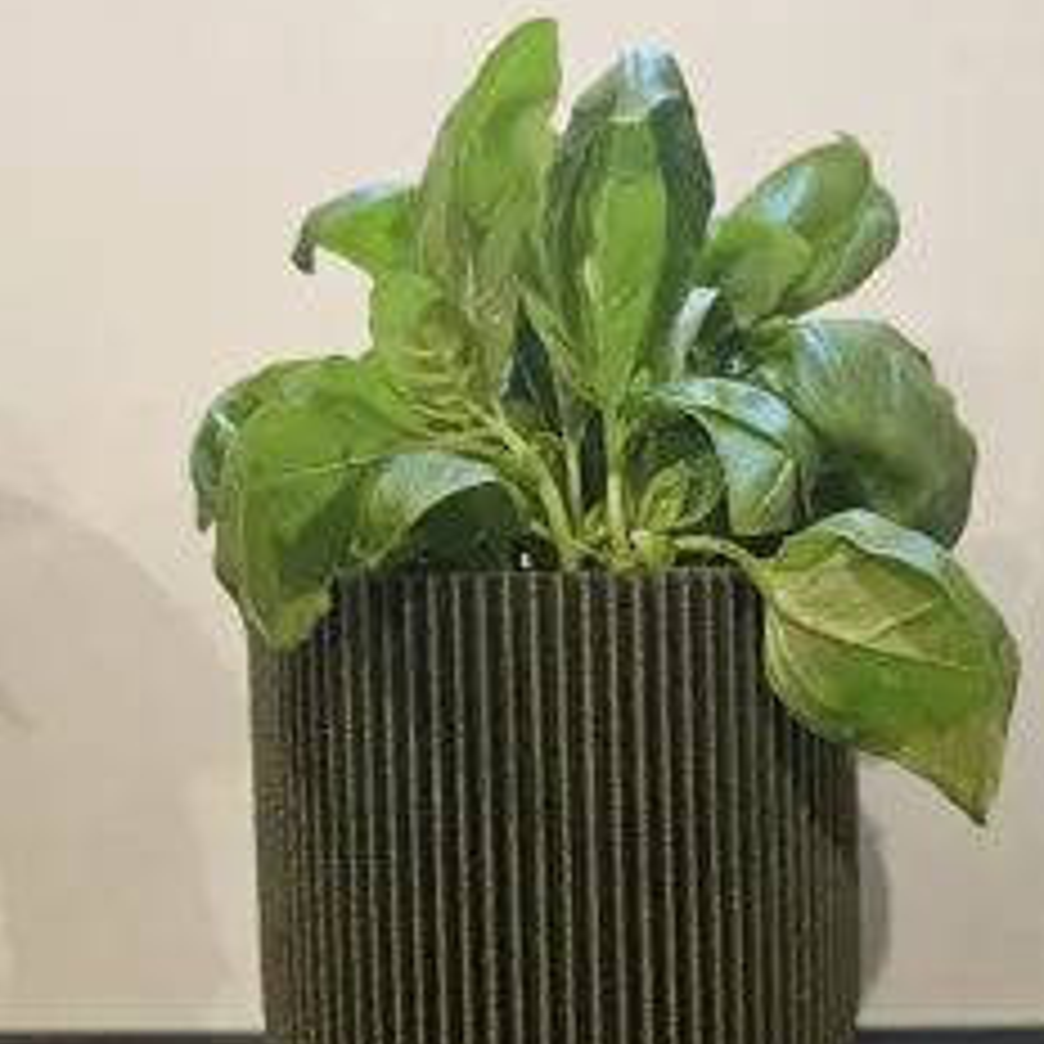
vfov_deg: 46.9
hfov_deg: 47.1
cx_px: 598
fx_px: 1194
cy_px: 634
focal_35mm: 35
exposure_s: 1/100
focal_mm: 6.3
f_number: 1.7
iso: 1000
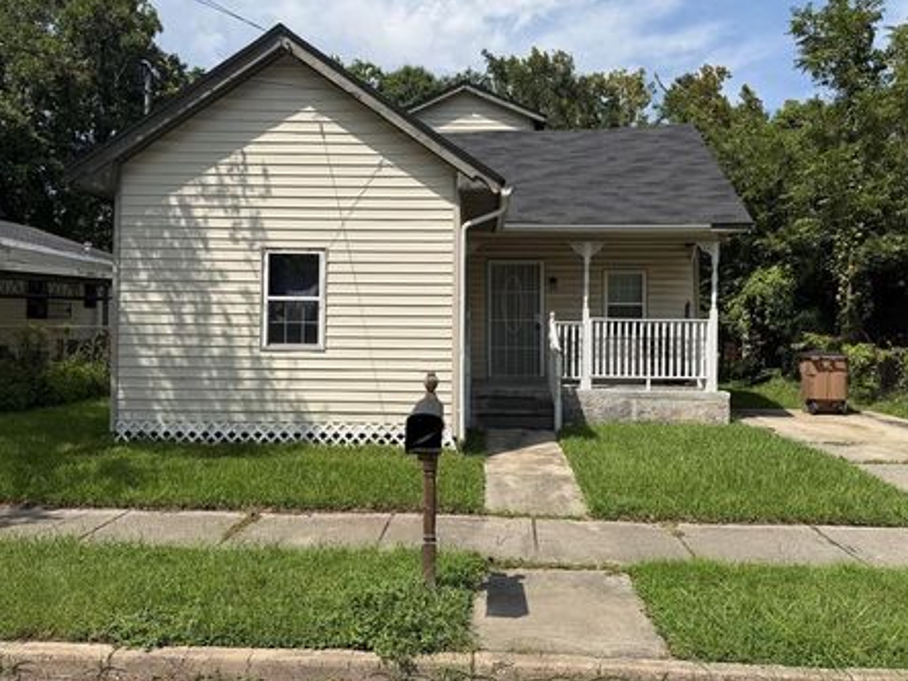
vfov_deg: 51.3
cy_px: 318
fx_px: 708
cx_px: 444
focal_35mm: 27
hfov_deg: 65.3
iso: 80
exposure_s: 1/7353
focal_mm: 6.76
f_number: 1.78
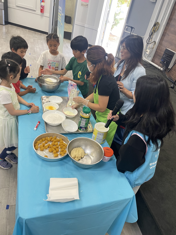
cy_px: 118
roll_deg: -13.1
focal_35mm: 26
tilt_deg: -34.6
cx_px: 88
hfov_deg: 53.1
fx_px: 176
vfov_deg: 67.3
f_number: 1.6
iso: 125
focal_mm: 4.2
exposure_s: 1/60
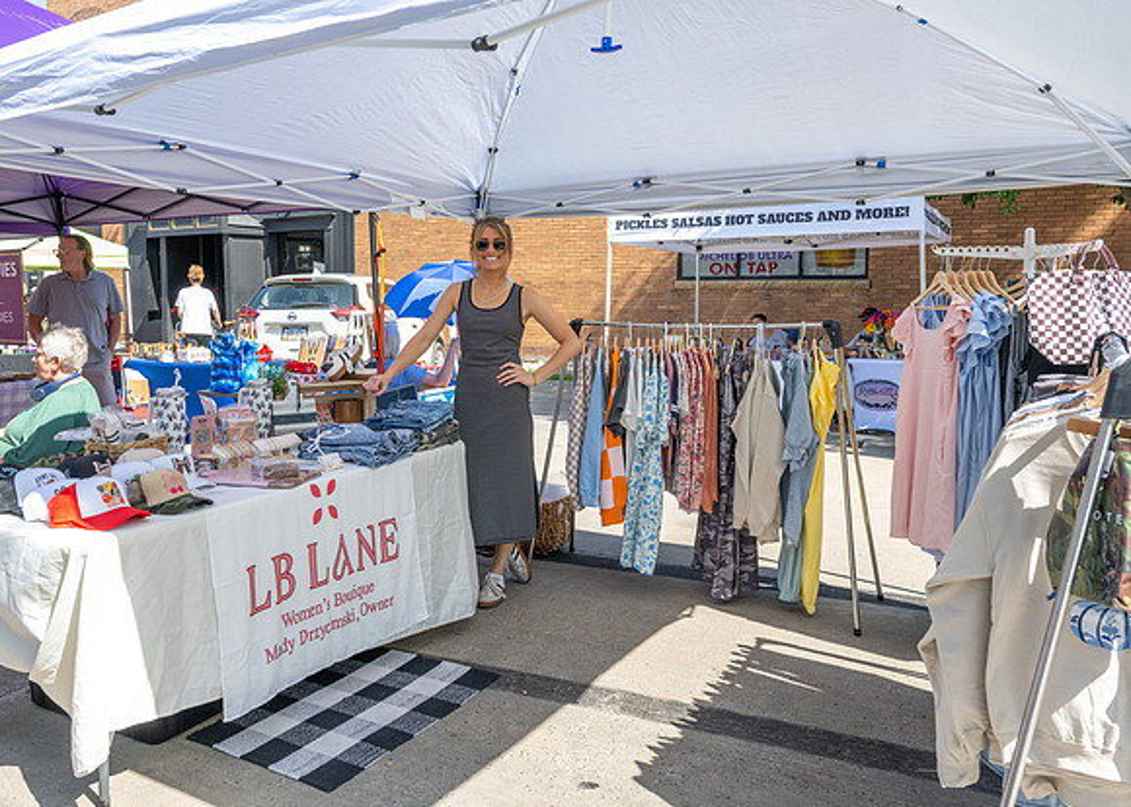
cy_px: 347
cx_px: 490
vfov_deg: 47.2
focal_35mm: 29
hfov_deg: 62.9
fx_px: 920
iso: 200
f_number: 6.3
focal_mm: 24
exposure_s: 1/200
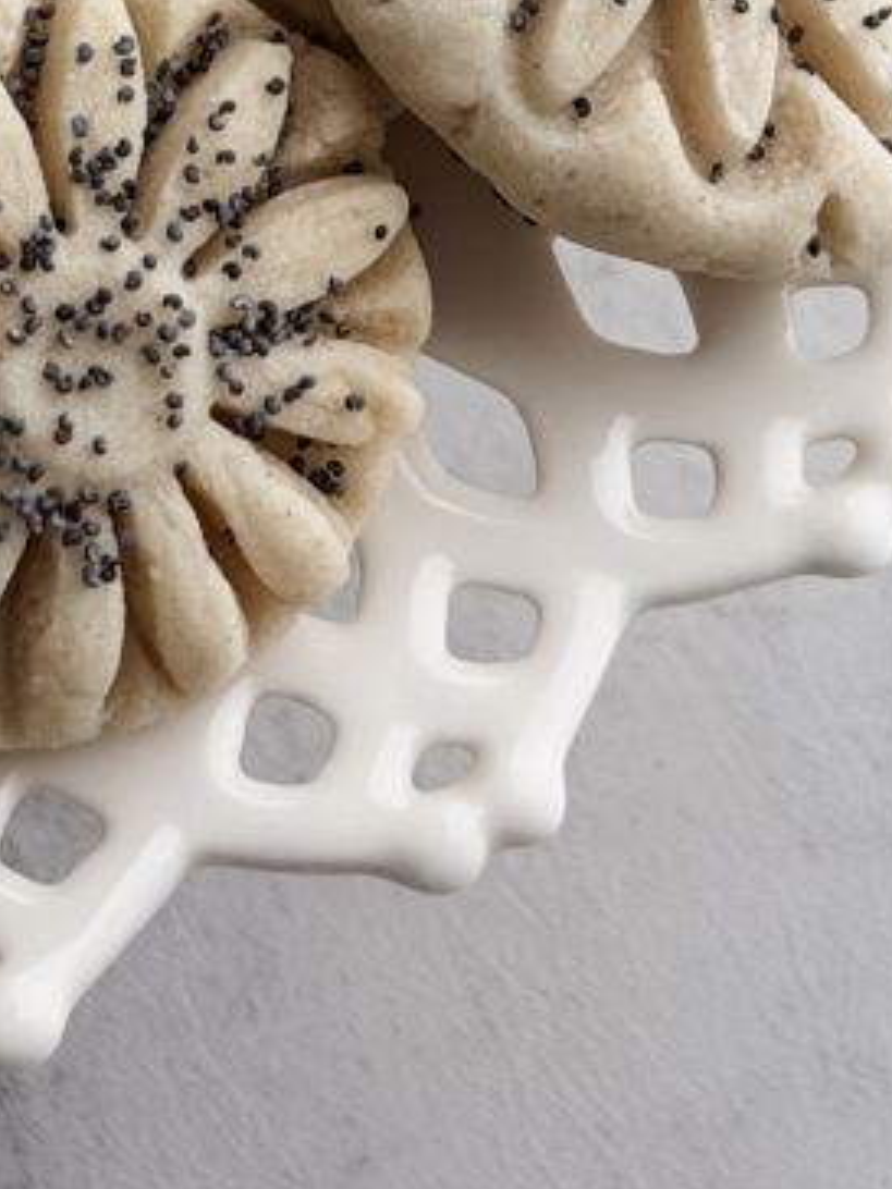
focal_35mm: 135
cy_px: -372
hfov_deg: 10.8
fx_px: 4638
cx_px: -160
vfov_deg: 14.0
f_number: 1.8
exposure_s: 1/540
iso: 64
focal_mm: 6.76
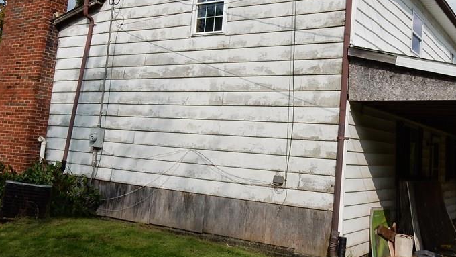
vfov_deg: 28.8
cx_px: 249
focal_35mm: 41
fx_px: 496
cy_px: 79
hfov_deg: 49.3
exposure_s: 1/2000
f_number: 3.7
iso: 125
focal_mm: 4.5
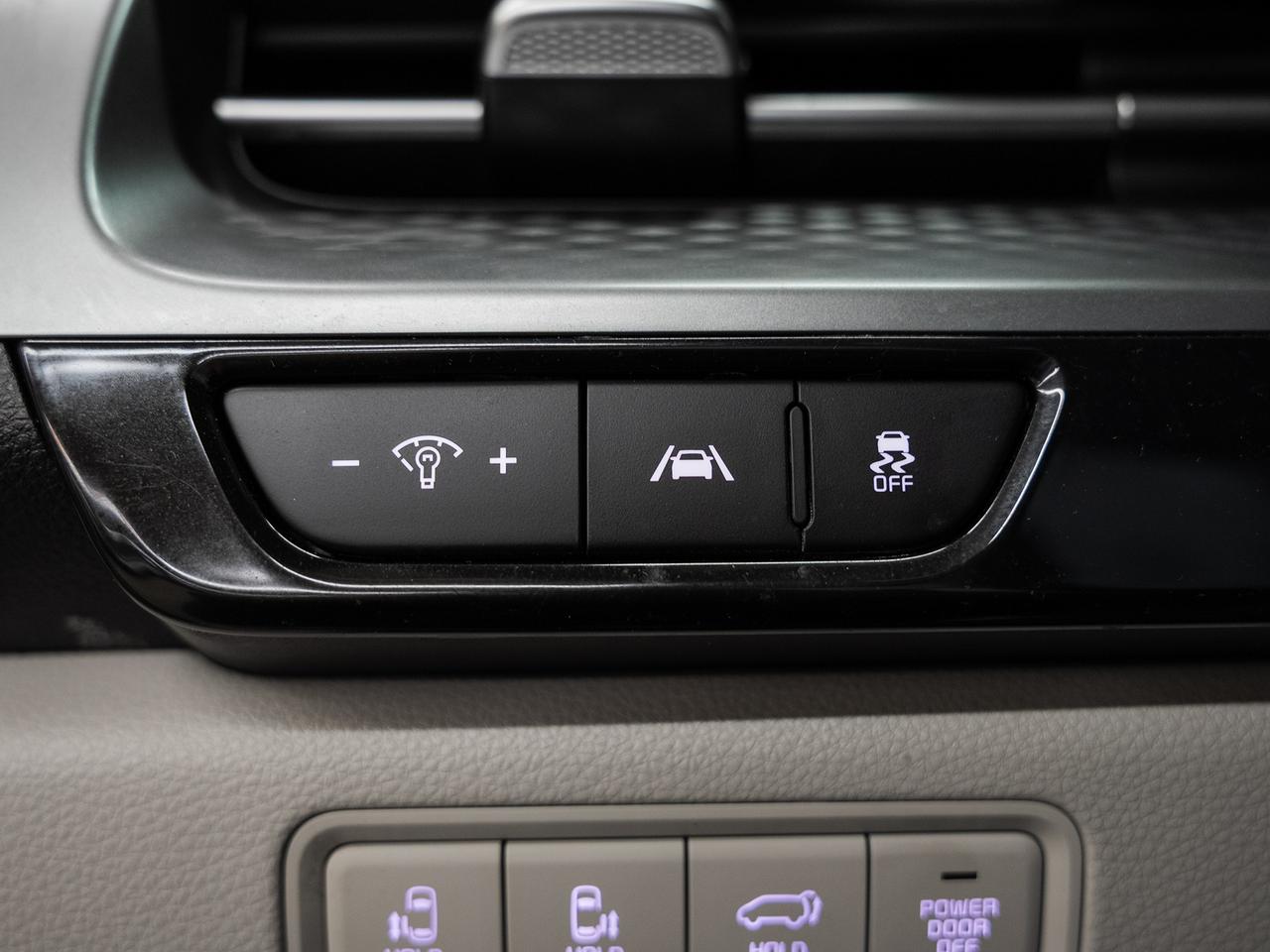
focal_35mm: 38
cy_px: 476
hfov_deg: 48.9
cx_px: 681
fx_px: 1395
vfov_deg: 37.7
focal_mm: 33
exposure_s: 1/50
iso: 640
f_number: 3.5
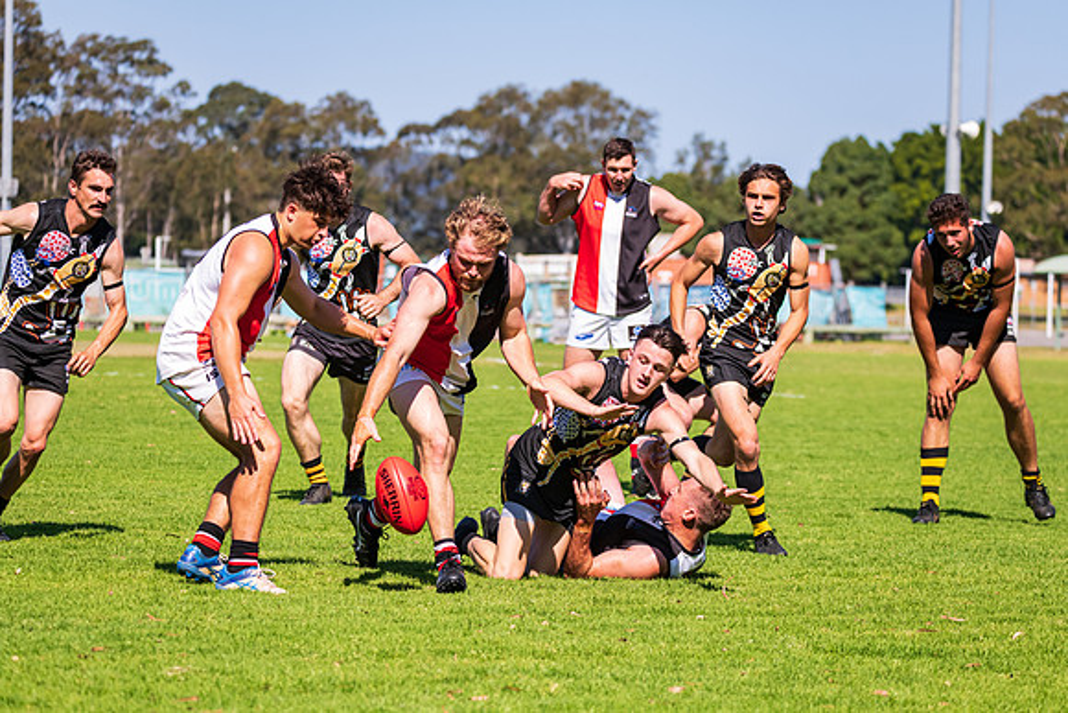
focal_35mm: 150
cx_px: 534
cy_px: 356
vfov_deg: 9.2
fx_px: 4451
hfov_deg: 13.7
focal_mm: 150
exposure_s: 1/3200
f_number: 6.3
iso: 800
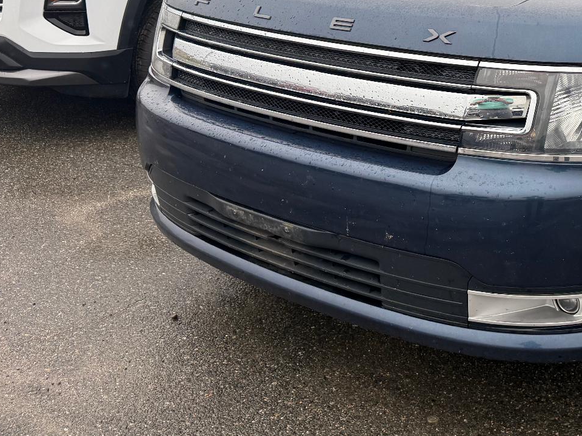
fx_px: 807
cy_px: 84
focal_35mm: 48
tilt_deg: -11.7
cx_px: 516
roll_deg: -1.4
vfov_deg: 29.5
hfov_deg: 37.3
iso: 100
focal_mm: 6.76
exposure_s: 1/643
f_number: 1.78
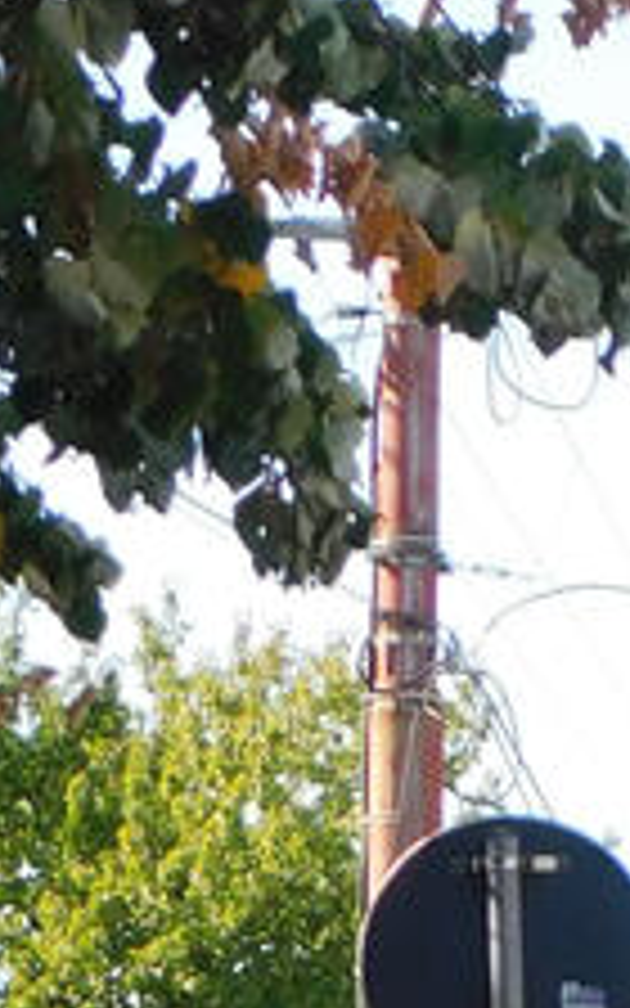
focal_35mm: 289
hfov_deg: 4.3
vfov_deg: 7.1
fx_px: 7939
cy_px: 1674
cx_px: 2362
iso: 125
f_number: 3.8
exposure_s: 1/320
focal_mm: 9
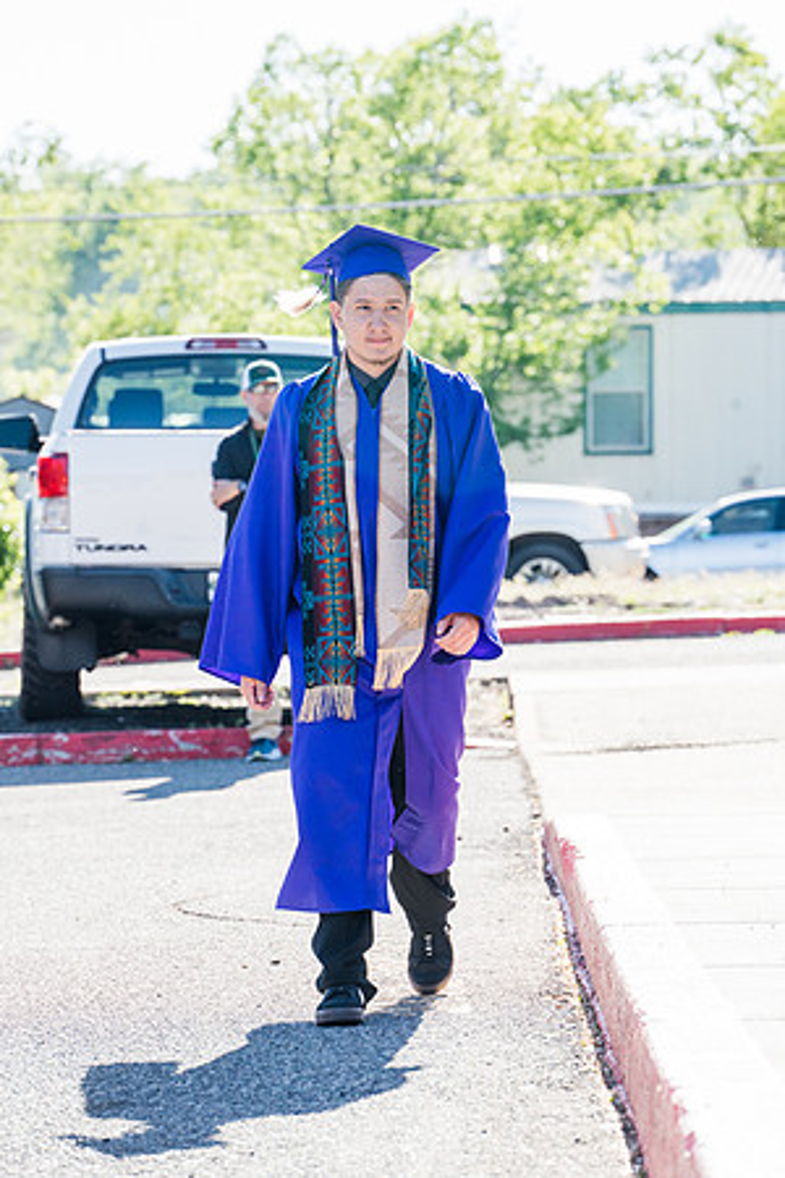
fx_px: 6541
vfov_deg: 10.3
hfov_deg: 6.9
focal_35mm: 200
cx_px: 392
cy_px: 589
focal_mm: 200
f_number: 8
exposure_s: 1/320
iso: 400
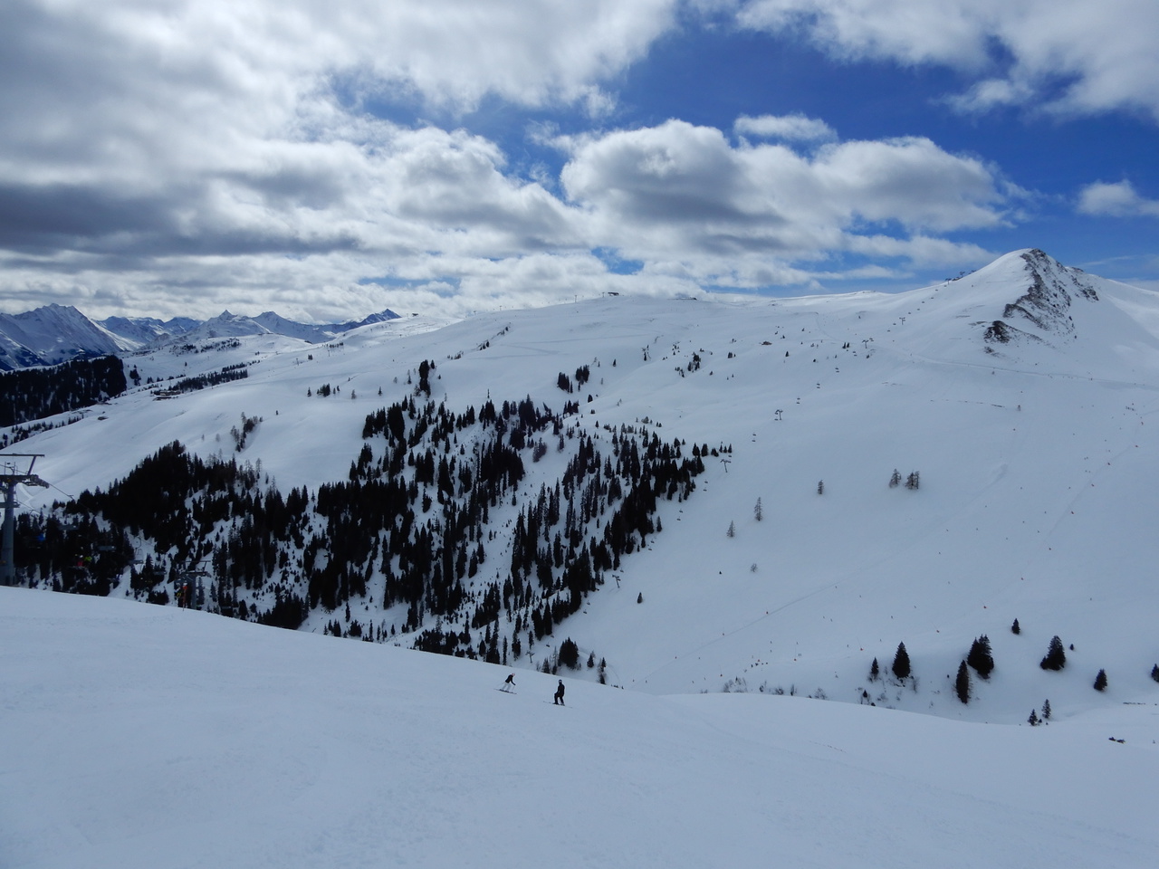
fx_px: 804
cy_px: 434
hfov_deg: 71.6
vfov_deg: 56.8
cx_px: 580
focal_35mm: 24
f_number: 6.3
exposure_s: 1/1600
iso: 80
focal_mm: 4.3
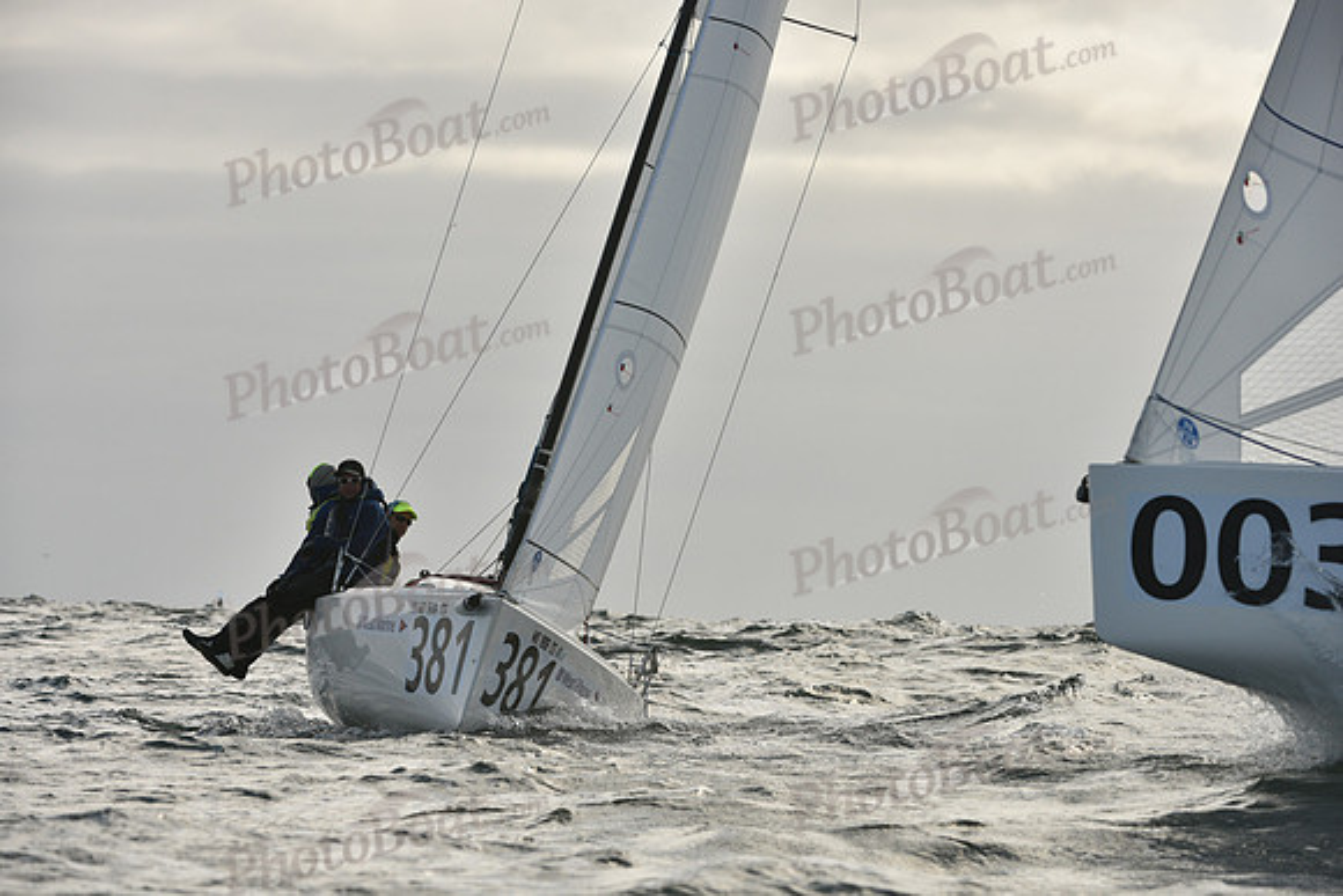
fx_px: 7463
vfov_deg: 6.9
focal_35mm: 200
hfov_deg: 10.3
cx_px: 672
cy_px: 448
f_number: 8
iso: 320
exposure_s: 1/1600
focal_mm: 200
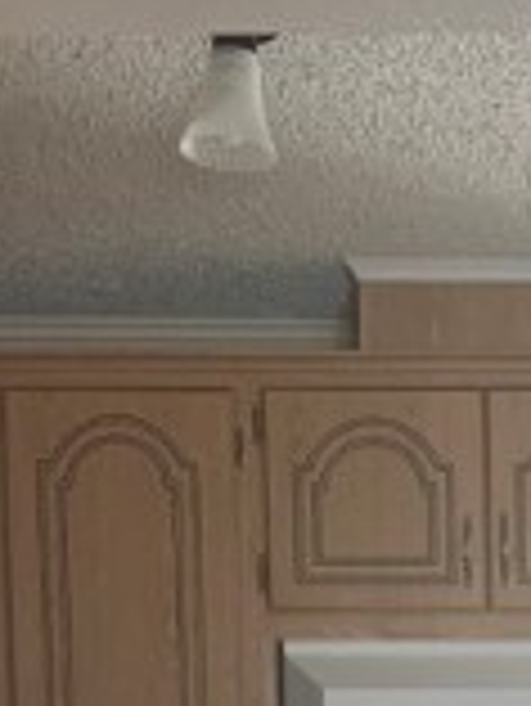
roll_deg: -0.3
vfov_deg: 14.4
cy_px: 1093
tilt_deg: -7.6
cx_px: 648
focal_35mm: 127
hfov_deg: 11.4
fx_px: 2594
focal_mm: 4.25
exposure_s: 1/60
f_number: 1.8
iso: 80
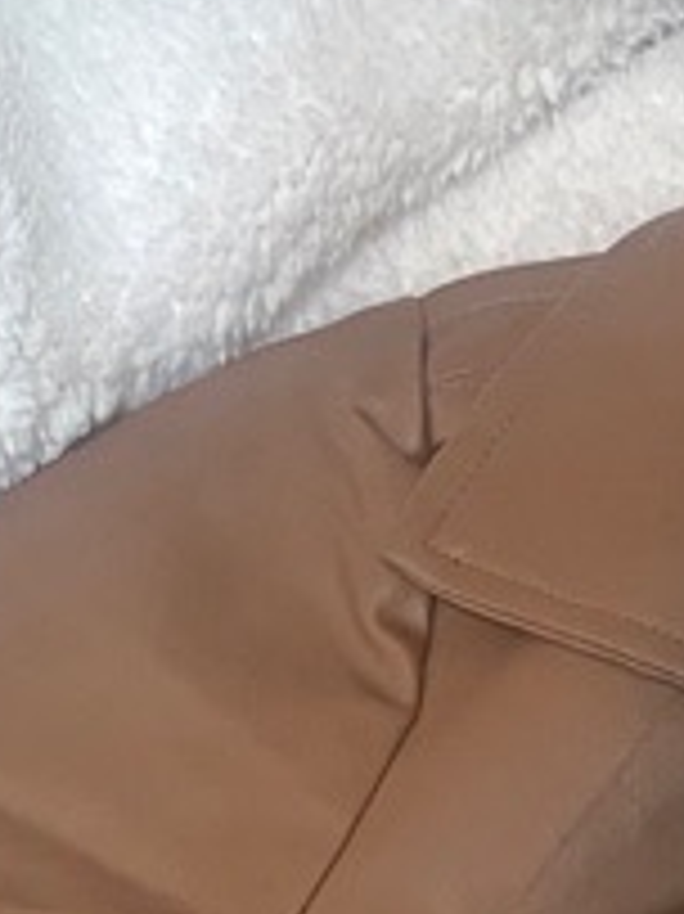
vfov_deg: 13.1
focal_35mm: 128
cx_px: 1116
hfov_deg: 11.0
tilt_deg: -75.5
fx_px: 3376
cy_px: 1891
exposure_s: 1/33
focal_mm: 4.2
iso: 500
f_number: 1.6
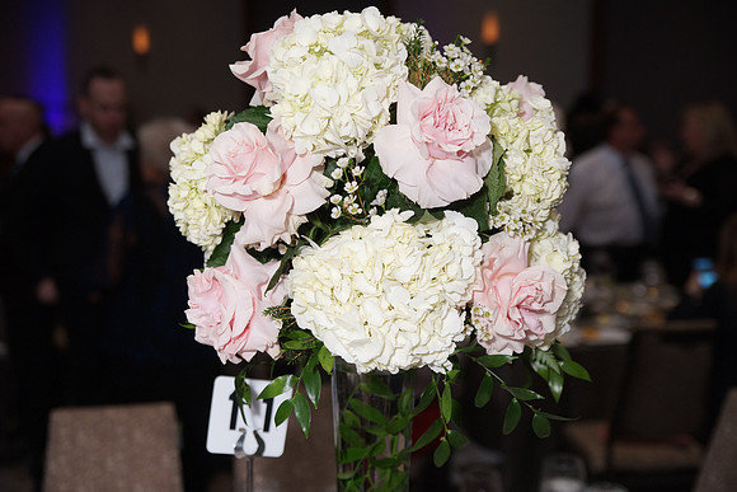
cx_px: 368
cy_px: 246
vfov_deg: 24.6
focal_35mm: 55
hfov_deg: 36.2
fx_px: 1126
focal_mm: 55
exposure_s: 1/100
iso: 1000
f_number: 2.8
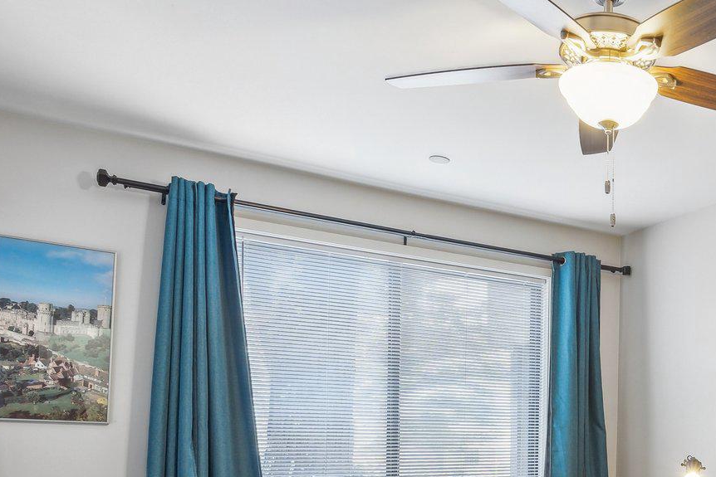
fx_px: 756
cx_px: 709
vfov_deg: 32.4
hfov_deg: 43.7
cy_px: 473
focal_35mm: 38
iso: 200
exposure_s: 1/2.5
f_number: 7.1
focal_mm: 16
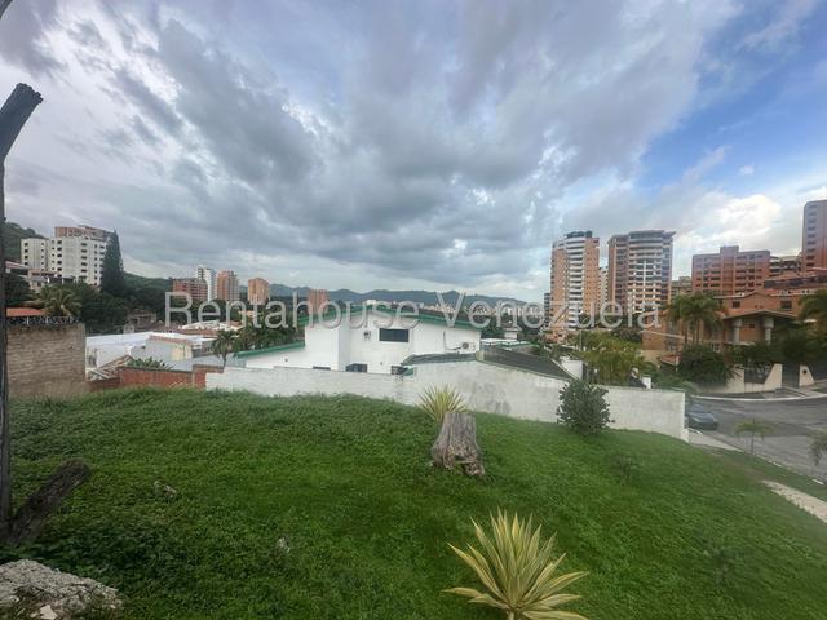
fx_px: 334
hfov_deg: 102.1
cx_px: 414
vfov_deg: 85.7
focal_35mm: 14
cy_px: 310
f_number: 2.2
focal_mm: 2.22
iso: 40
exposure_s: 1/801
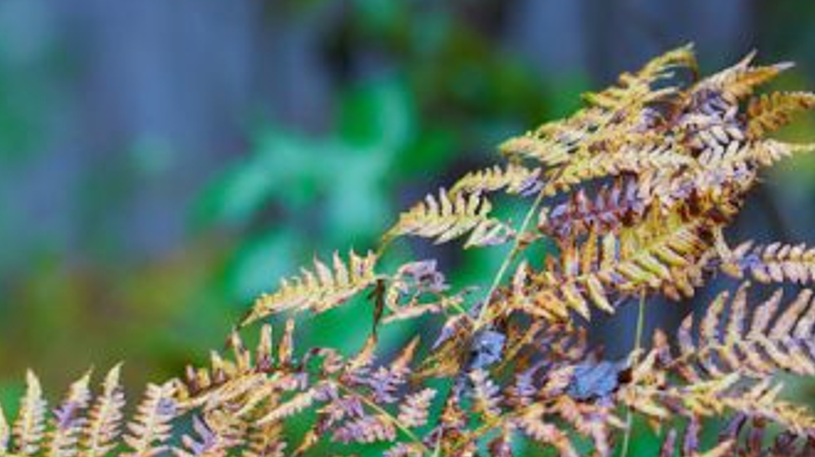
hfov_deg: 8.9
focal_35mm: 243
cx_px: 190
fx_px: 5247
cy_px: 42
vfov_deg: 5.0
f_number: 1.8
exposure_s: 1/40
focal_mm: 85
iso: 800
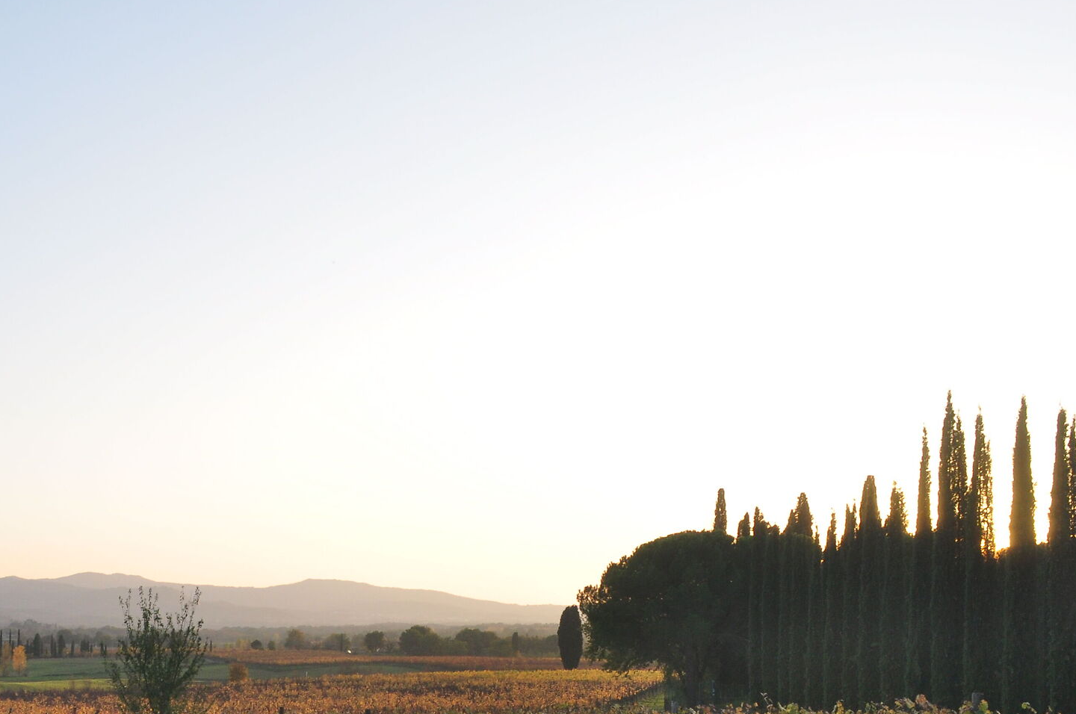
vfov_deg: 29.1
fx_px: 1343
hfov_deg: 42.7
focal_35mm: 45
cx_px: 309
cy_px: 579
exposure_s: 1/125
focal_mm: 18
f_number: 9
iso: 400
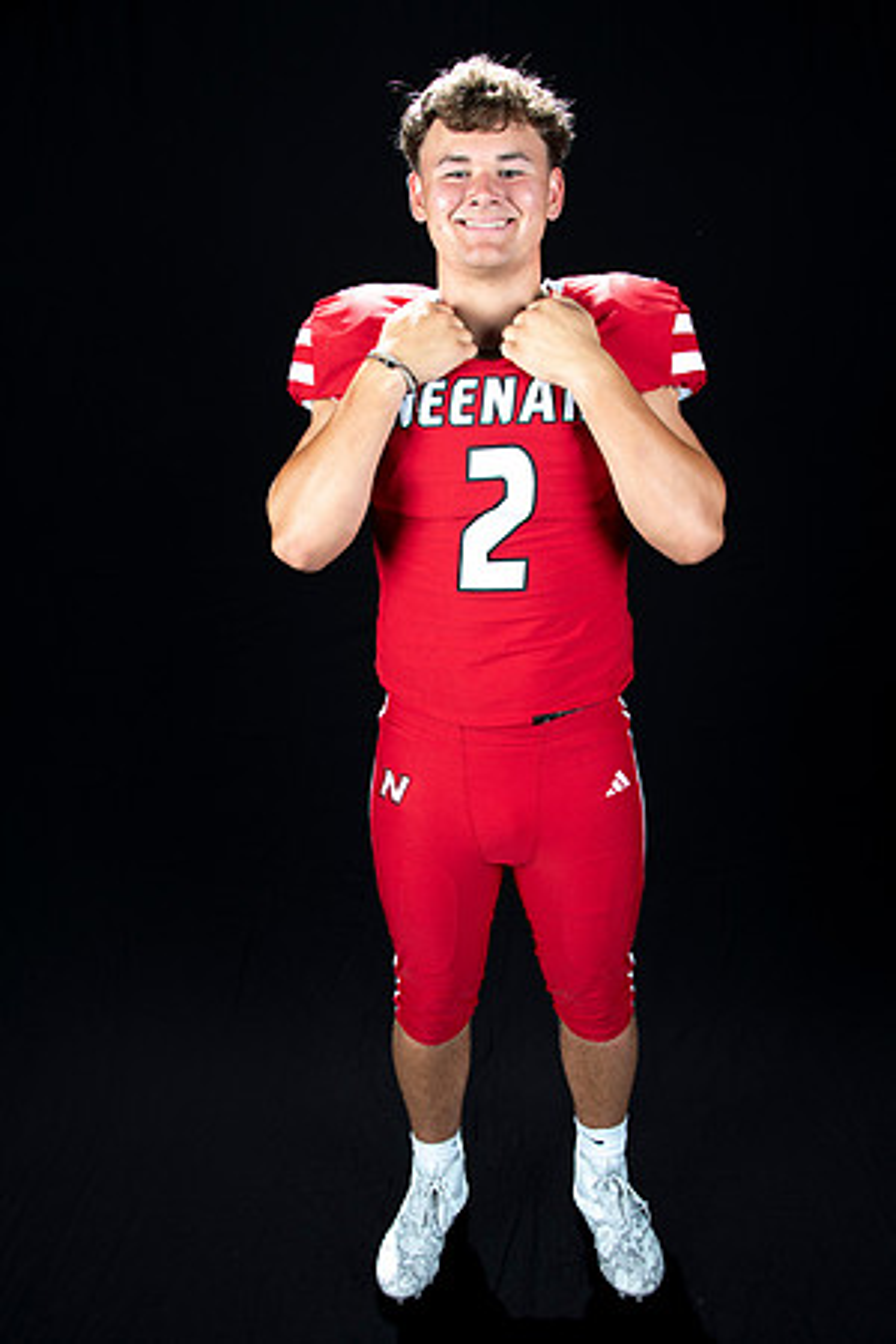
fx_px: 1195
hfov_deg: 41.1
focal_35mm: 32
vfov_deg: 58.7
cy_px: 672
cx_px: 448
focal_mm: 32
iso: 320
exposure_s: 1/160
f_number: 9
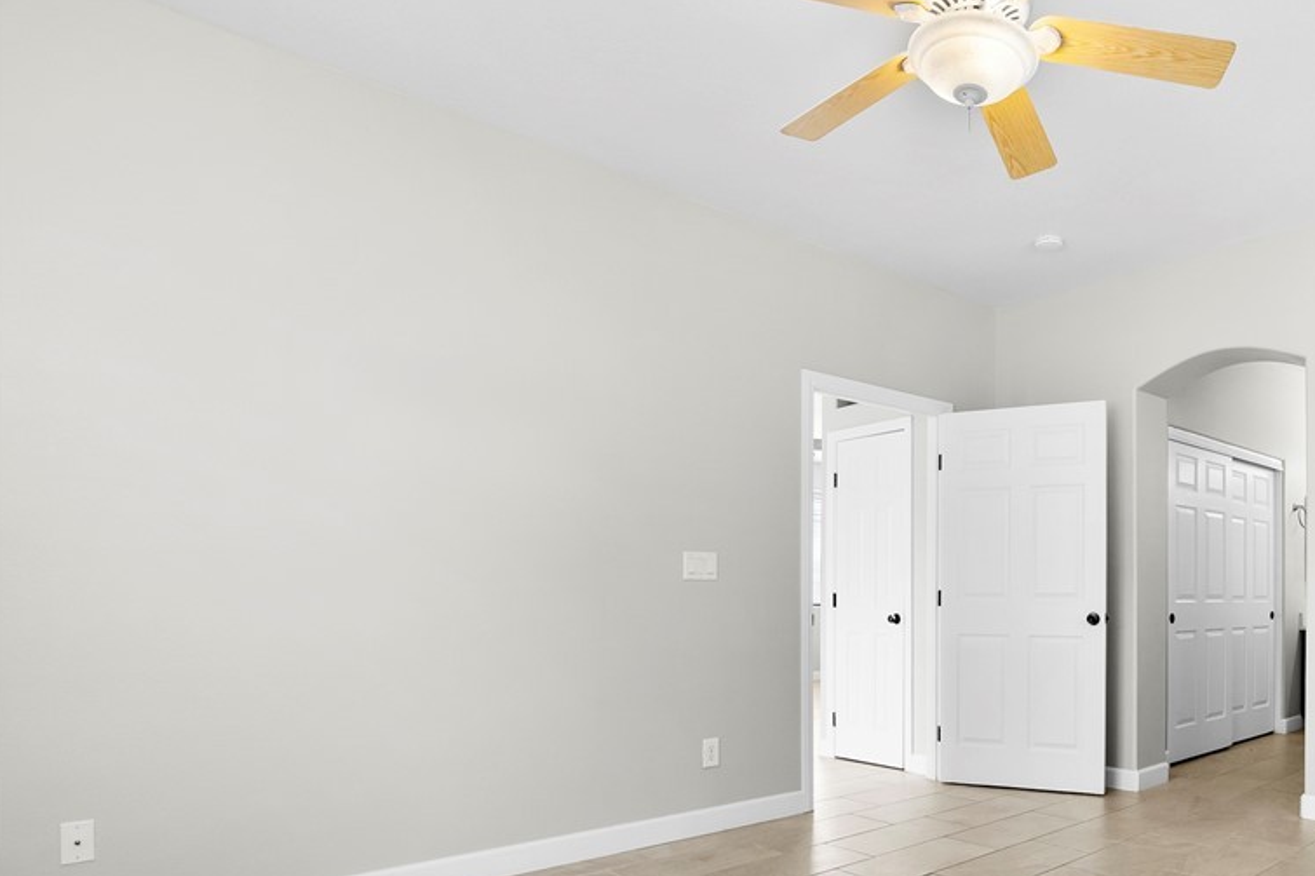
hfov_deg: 72.4
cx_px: 934
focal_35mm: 23
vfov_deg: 53.8
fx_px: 840
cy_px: 599
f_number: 9
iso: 800
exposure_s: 1/6
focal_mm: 16
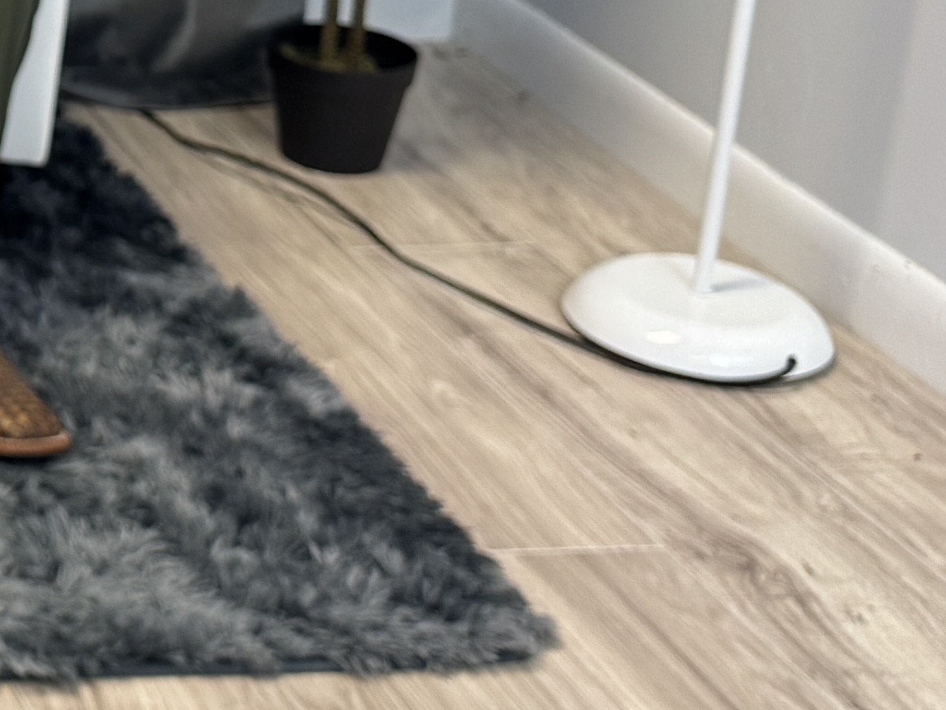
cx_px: -605
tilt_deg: -17.5
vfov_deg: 15.1
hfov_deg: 17.9
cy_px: -184
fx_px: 2569
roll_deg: -0.5
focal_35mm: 94
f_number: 1.78
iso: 125
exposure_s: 1/60
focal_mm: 6.76
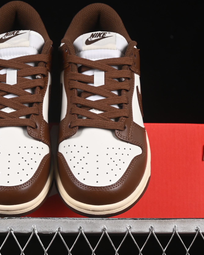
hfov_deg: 13.0
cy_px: 128
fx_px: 890
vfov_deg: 16.3
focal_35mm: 118
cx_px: 53
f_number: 7.1
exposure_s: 1/60
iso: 160
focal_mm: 50
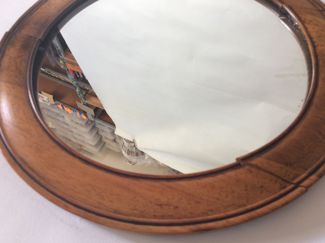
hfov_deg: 56.9
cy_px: 122
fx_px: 300
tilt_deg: -57.3
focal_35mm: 32
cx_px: 162
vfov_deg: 44.1
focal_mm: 3.3
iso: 32
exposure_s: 1/25
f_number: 2.4
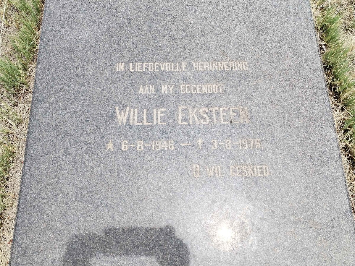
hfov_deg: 58.4
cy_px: 133
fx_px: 318
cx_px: 178
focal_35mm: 31
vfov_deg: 45.4
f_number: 1.8
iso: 100
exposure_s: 1/799
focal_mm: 4.75
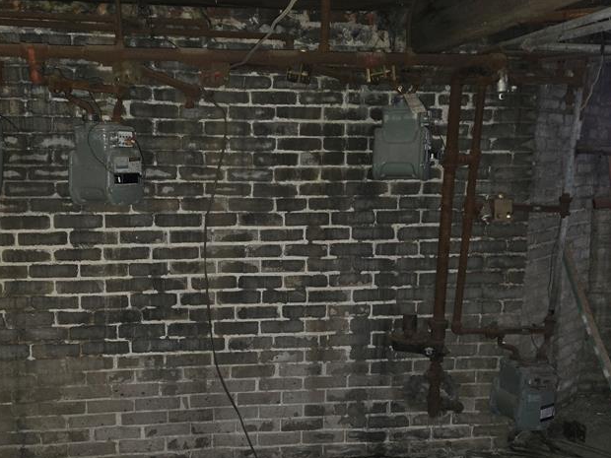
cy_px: 250
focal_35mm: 38
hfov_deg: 48.5
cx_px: 231
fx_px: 671
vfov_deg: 37.7
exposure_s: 1/12
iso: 250
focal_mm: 5.4
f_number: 1.8
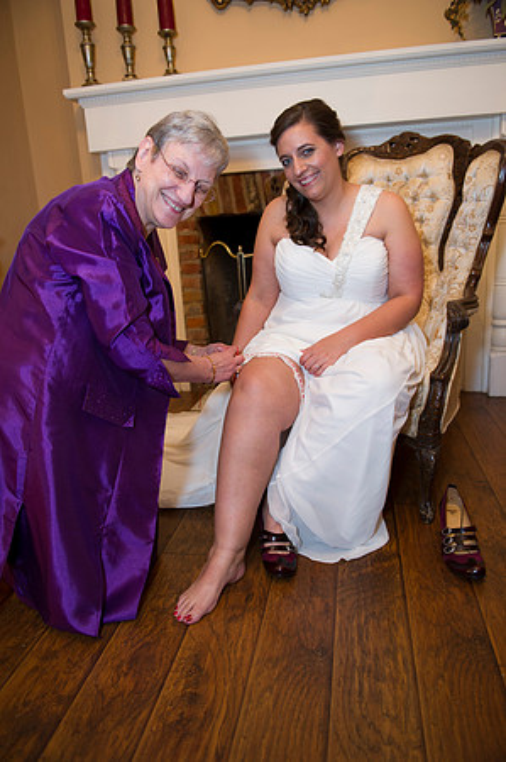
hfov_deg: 49.5
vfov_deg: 69.4
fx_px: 549
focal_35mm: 26
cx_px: 253
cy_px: 381
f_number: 3.2
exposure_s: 1/50
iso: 800
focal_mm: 26
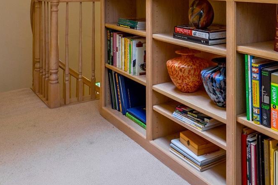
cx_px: 200
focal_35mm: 41
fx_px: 317
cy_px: -12
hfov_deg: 46.1
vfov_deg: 29.8
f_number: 5
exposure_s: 1/20
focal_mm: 12
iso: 100
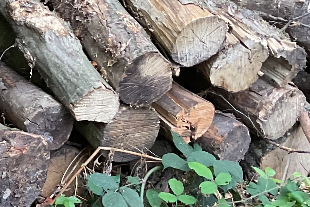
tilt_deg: -26.2
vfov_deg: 10.7
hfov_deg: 14.4
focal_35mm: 128
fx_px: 1102
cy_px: 44
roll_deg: -2.7
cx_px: -221
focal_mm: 3
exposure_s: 1/120
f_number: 1.8
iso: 64
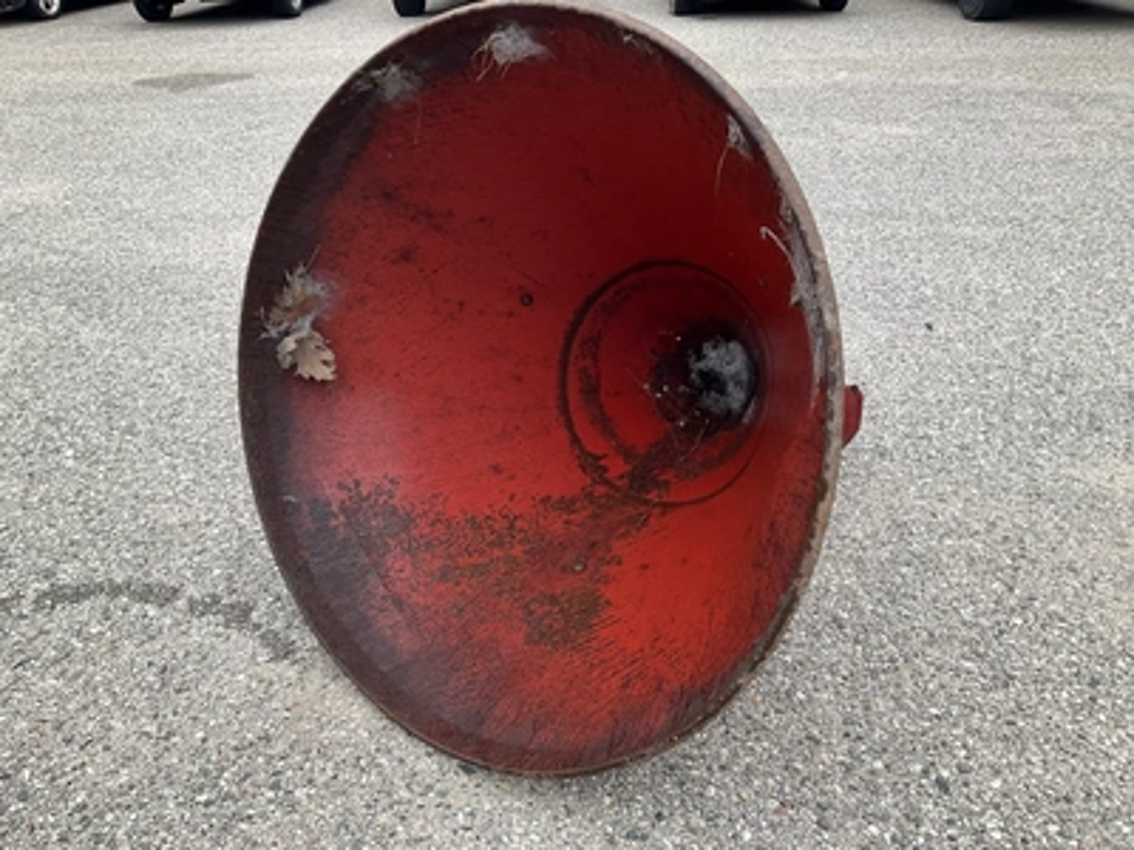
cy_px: 425
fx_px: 950
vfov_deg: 48.2
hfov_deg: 61.7
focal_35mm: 29
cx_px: 567
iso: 20
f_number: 1.8
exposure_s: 1/150
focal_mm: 3
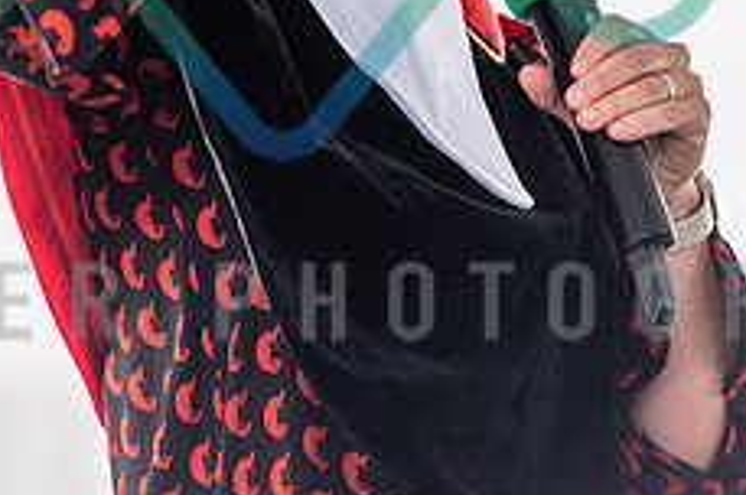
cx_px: 283
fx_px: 10491
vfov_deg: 2.7
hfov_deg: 4.1
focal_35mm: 507
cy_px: -13
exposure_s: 1/400
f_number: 2.8
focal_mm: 200
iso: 1250
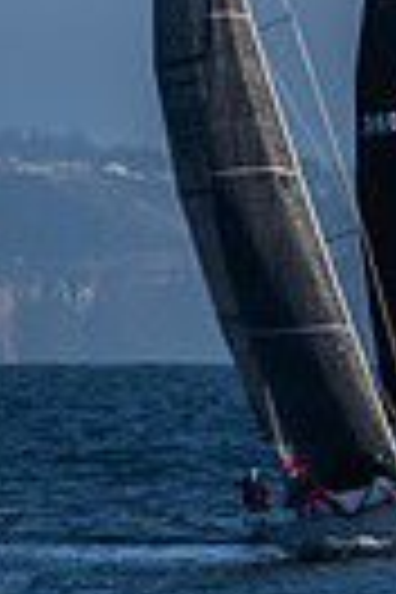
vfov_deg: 1.7
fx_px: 20392
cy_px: -258
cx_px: 1063
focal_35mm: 1236
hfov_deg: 1.1
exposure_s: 1/1600
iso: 320
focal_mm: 200
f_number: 6.3
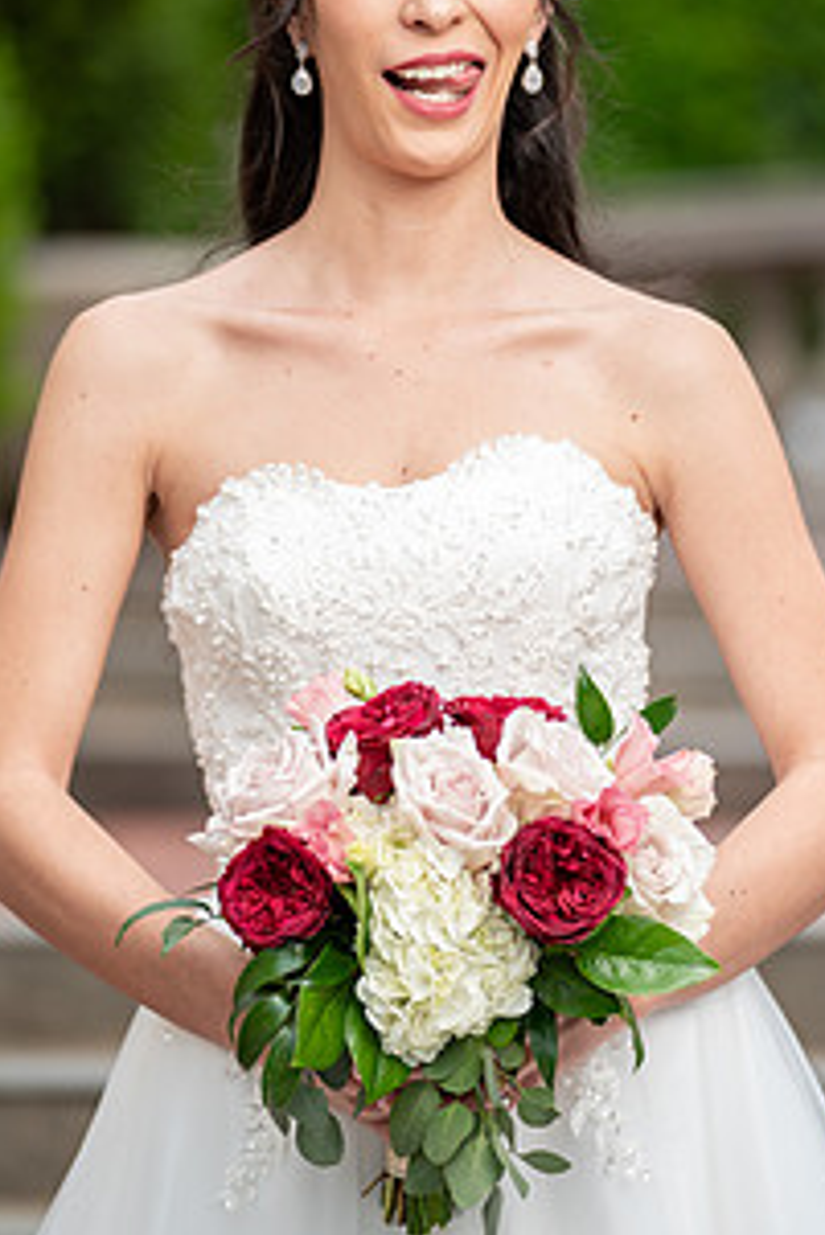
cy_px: 529
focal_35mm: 215
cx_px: 447
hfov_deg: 6.4
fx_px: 7382
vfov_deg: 9.6
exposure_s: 1/250
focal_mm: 144
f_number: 2.8
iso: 100
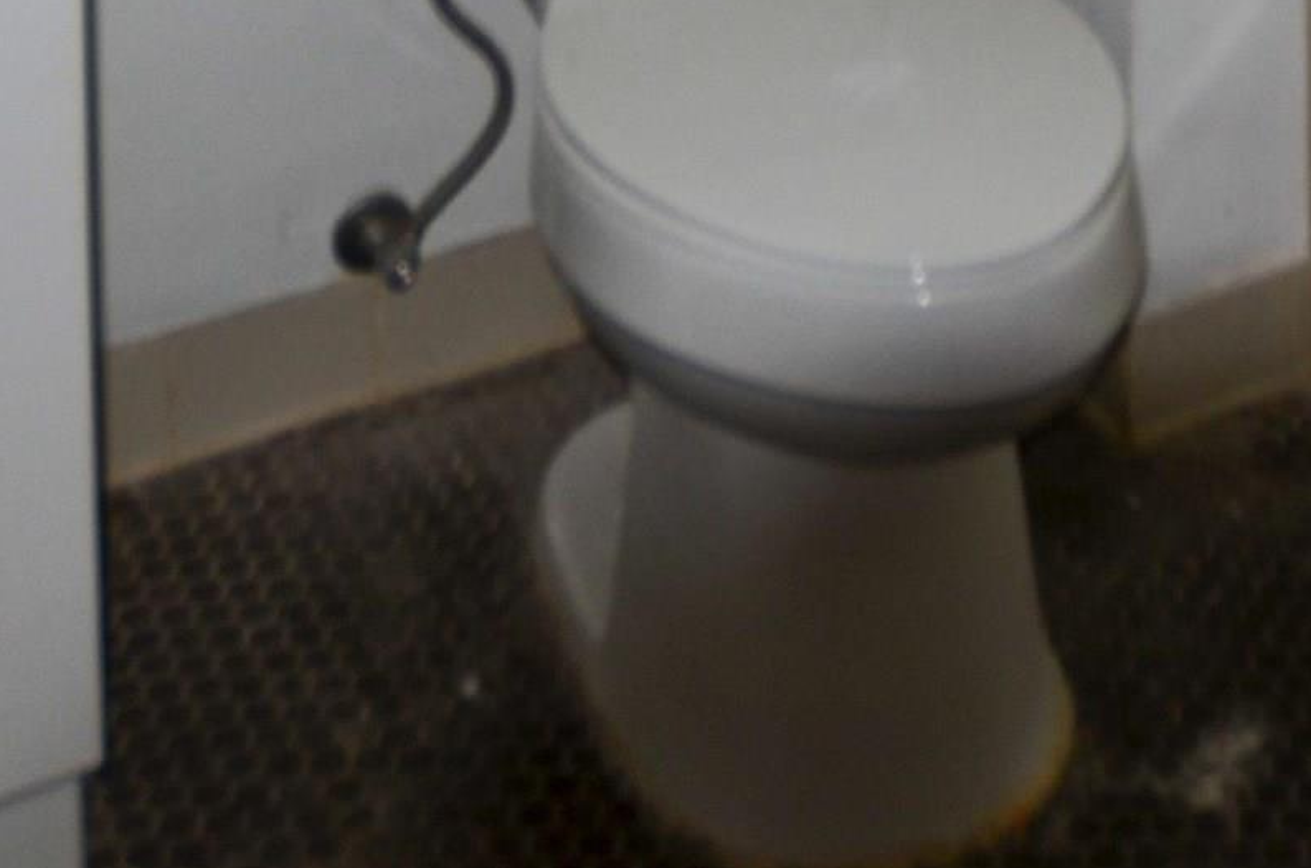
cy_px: -690
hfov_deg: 34.1
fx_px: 2108
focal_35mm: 58
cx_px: 920
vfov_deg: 18.4
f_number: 3.5
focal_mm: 10
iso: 100
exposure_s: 1/60
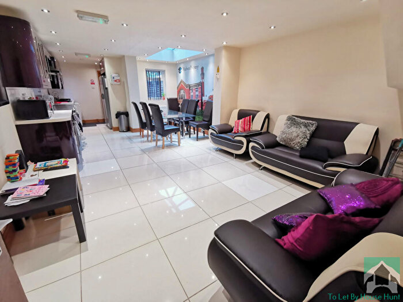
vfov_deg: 78.1
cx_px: 202
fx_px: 186
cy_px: 151
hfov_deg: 94.5
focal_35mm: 16
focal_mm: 2.35
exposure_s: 1/33.3
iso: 320
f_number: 2.2
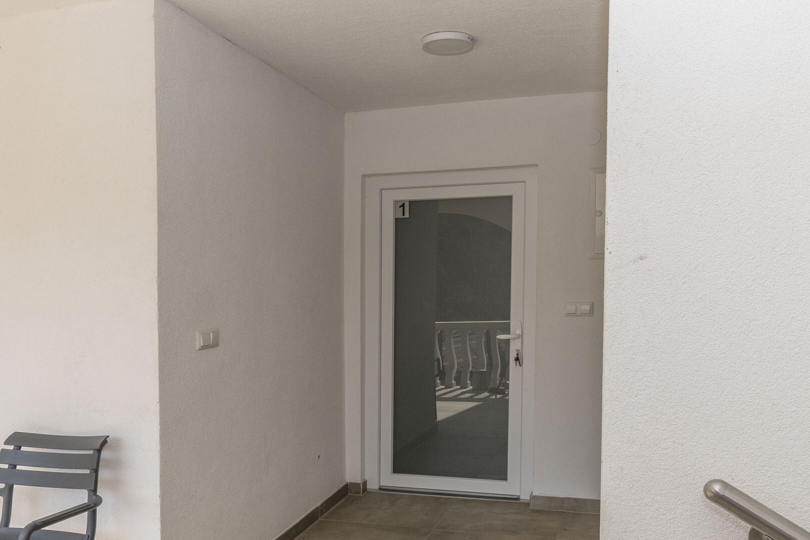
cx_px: 296
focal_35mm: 26
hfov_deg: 68.1
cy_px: 303
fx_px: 585
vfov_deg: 49.4
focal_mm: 10
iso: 160
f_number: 8
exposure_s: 1/250
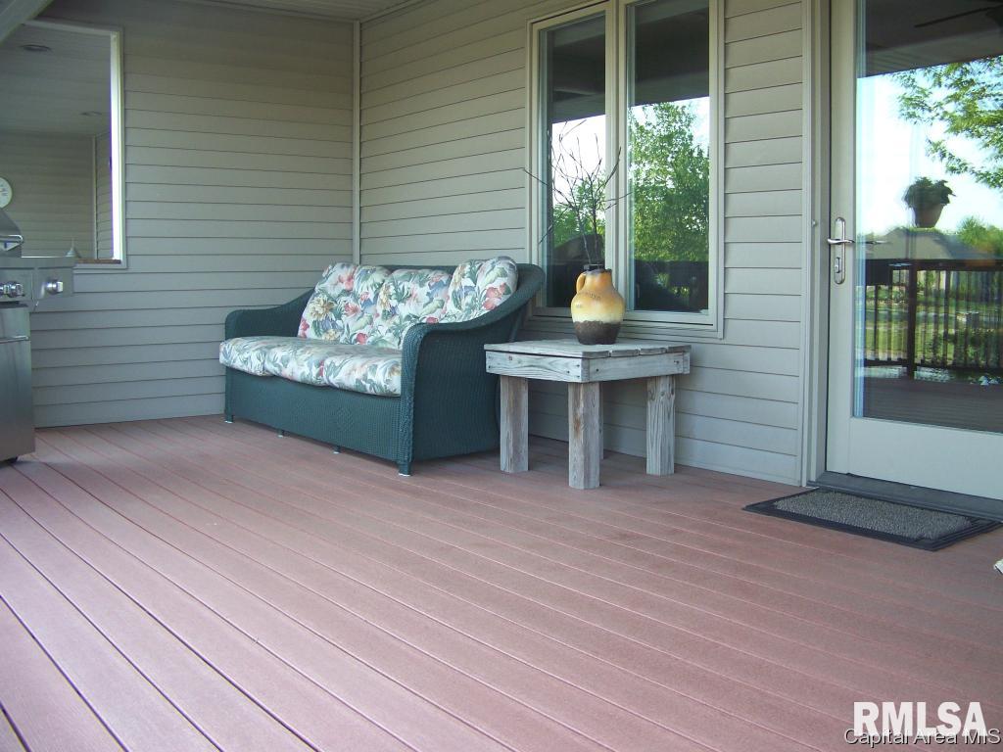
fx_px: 1043
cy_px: 376
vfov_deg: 39.7
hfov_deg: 51.4
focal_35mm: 36
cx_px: 502
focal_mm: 5.85
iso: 80
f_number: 2.8
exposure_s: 1/30
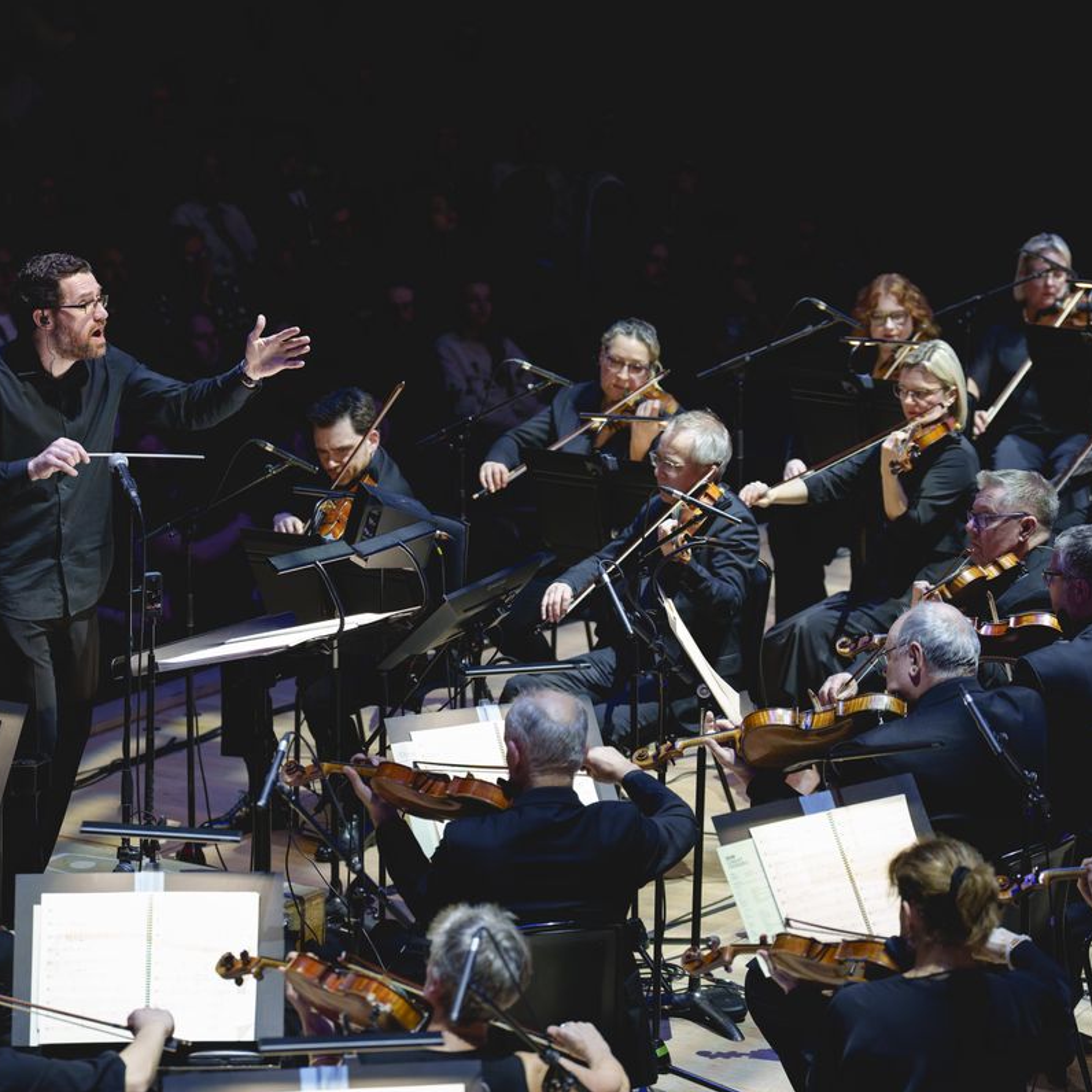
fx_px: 4890
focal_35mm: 137
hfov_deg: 12.7
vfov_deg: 12.7
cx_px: 460
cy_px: 545
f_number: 3.2
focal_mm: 107
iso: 5000
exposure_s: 1/250
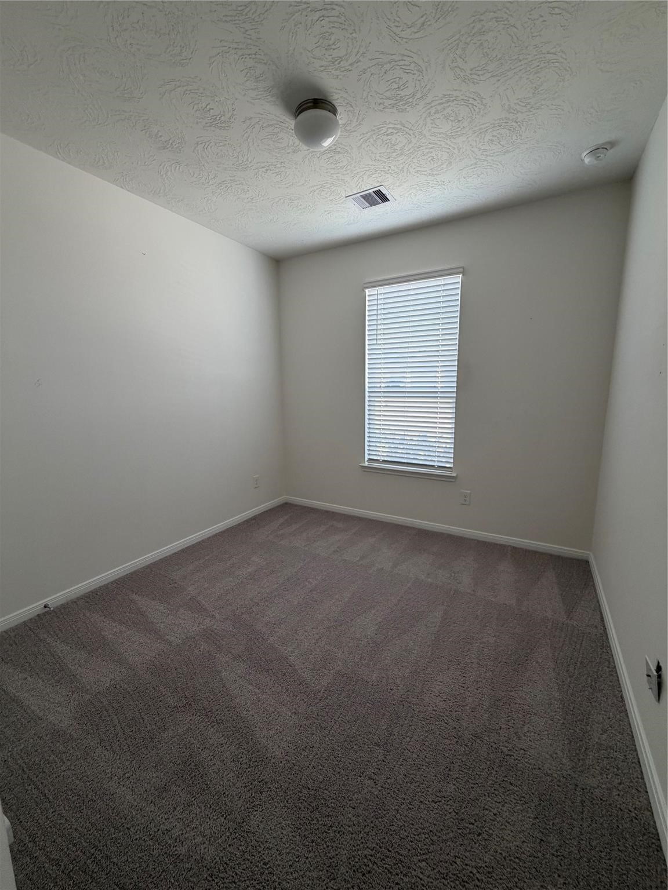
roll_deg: +0.2
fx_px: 360
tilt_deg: -9.2
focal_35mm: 14
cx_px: 334
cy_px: 445
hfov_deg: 85.7
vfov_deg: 102.1
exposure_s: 1/121
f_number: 2.2
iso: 200
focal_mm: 2.22
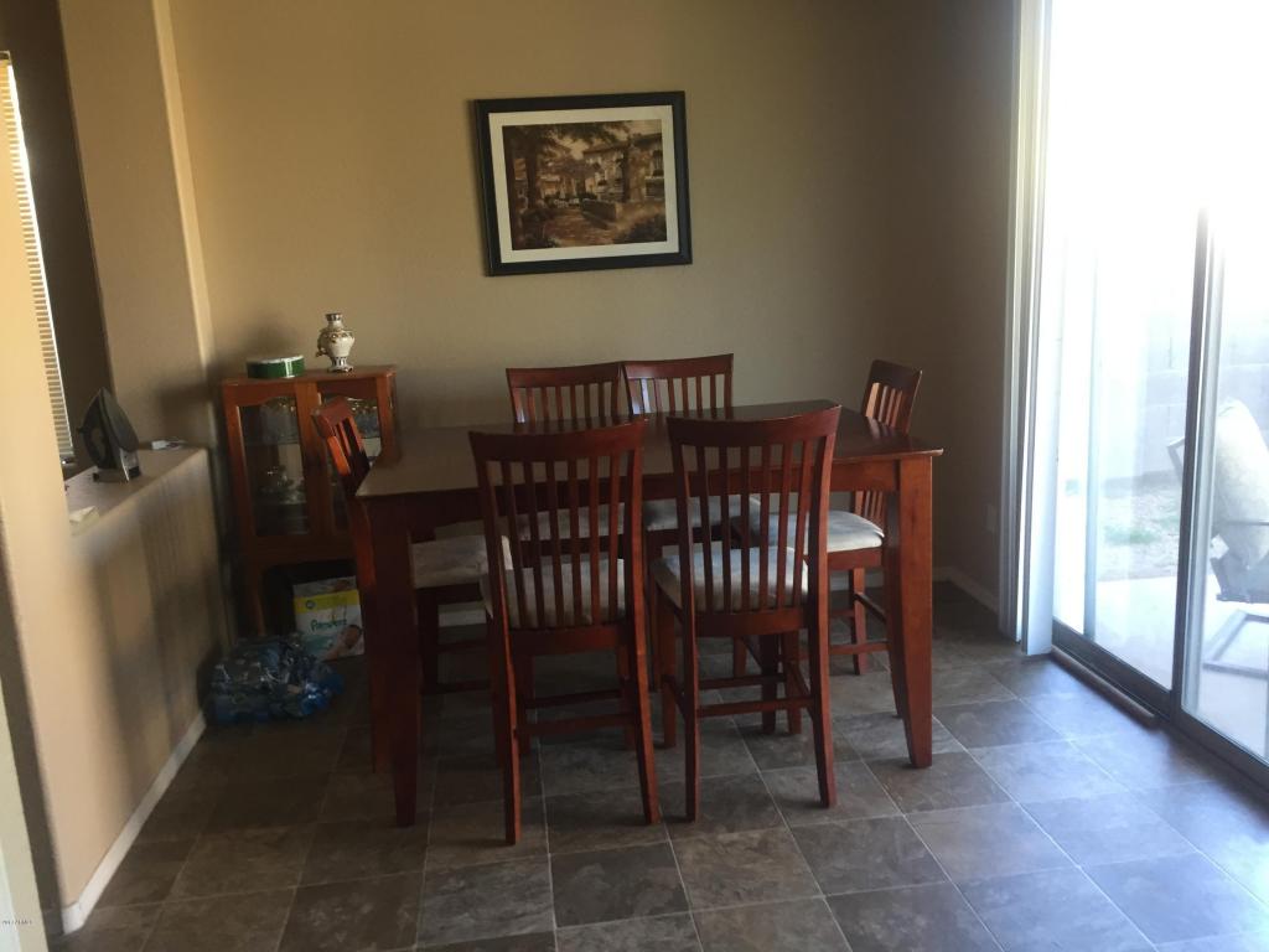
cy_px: 476
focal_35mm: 29
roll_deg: +3.2
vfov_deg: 48.2
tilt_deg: -13.2
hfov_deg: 61.7
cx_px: 634
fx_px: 1063
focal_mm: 4.15
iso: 80
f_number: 2.2
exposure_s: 1/30
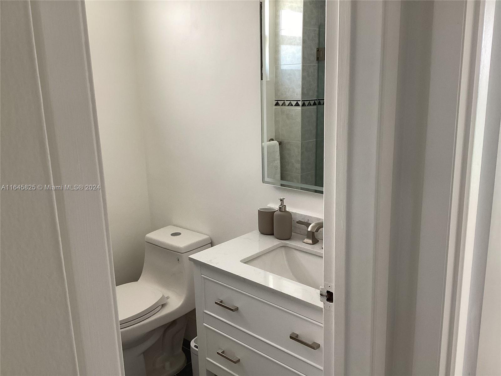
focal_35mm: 31
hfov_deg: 58.4
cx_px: 250
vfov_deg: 45.4
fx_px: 449
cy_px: 188
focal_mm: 3.3
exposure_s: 1/60
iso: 80
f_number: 2.4
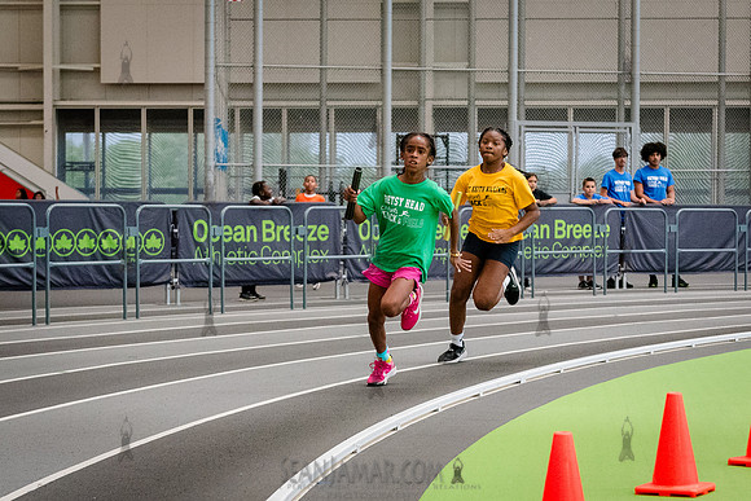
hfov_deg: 21.4
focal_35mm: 95
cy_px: 289
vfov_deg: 14.4
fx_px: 1985
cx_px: 405
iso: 6400
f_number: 3.5
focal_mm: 52
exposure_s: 1/1000
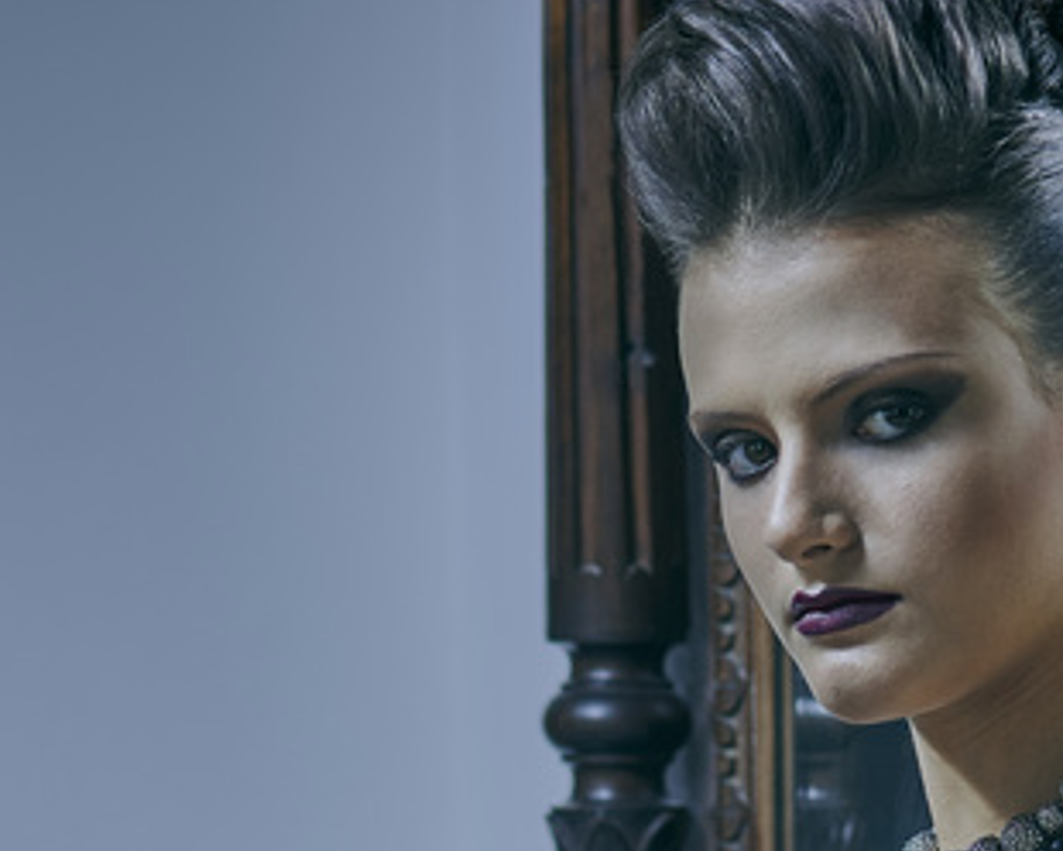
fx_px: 9596
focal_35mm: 305
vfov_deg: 5.0
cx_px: 676
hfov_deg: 6.3
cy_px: 1319
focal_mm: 105
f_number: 4.5
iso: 400
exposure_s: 1/200
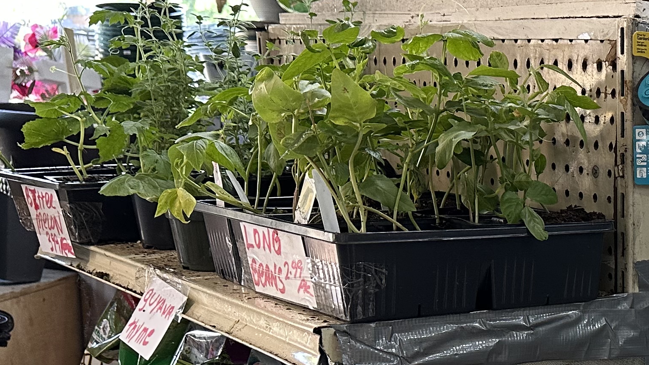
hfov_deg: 27.2
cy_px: 389
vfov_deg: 17.0
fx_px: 1187
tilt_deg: -13.1
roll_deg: -2.0
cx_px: 766
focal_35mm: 69
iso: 200
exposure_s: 1/120
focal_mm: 6.86
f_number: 1.78
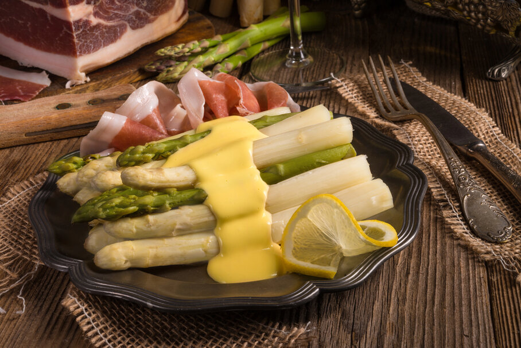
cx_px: 260
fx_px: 869
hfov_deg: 33.4
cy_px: 174
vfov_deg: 22.6
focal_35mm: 60
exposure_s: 1/160
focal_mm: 60
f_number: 22
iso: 100
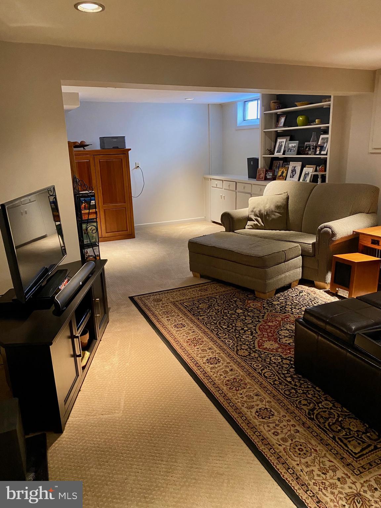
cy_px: 254
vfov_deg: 67.3
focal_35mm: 26
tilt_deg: -15.8
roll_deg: +1.2
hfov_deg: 53.1
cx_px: 190
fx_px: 382
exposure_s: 1/60
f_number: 1.8
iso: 250
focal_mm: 4.25
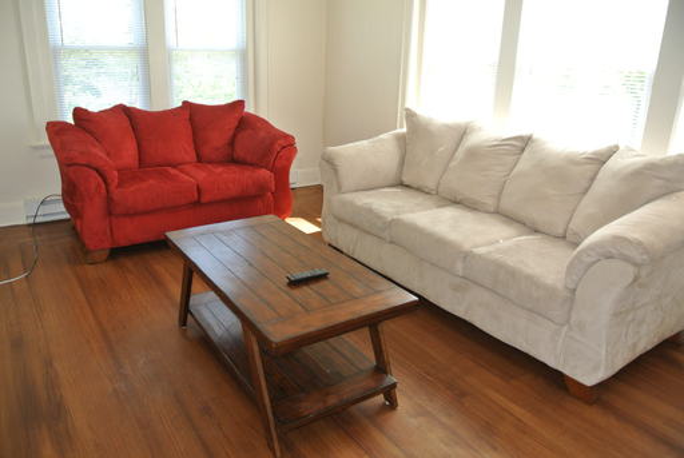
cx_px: 342
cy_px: 229
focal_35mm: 27
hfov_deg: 67.3
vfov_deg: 48.1
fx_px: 514
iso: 250
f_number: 3.5
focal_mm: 10
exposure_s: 1/60
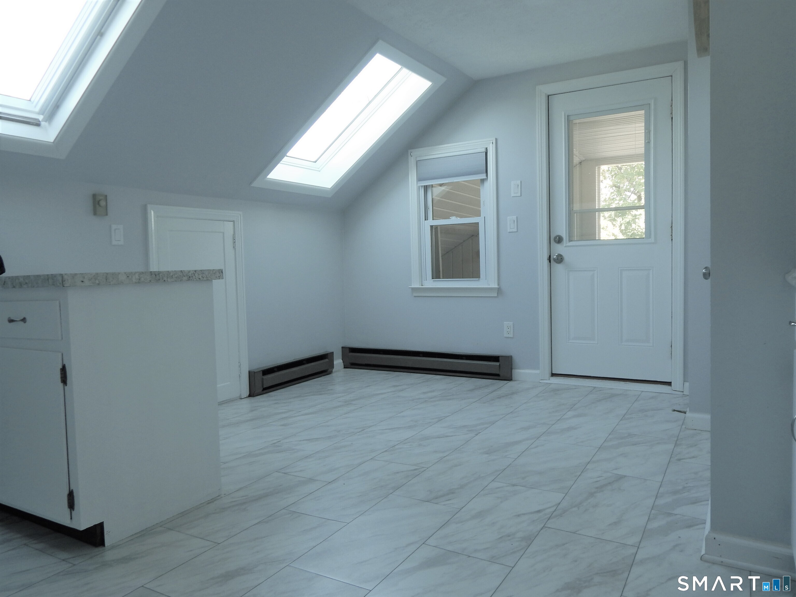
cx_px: 398
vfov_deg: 54.9
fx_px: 575
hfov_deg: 69.4
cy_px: 298
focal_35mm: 25
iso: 125
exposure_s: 1/40
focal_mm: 4.5
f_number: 3.1
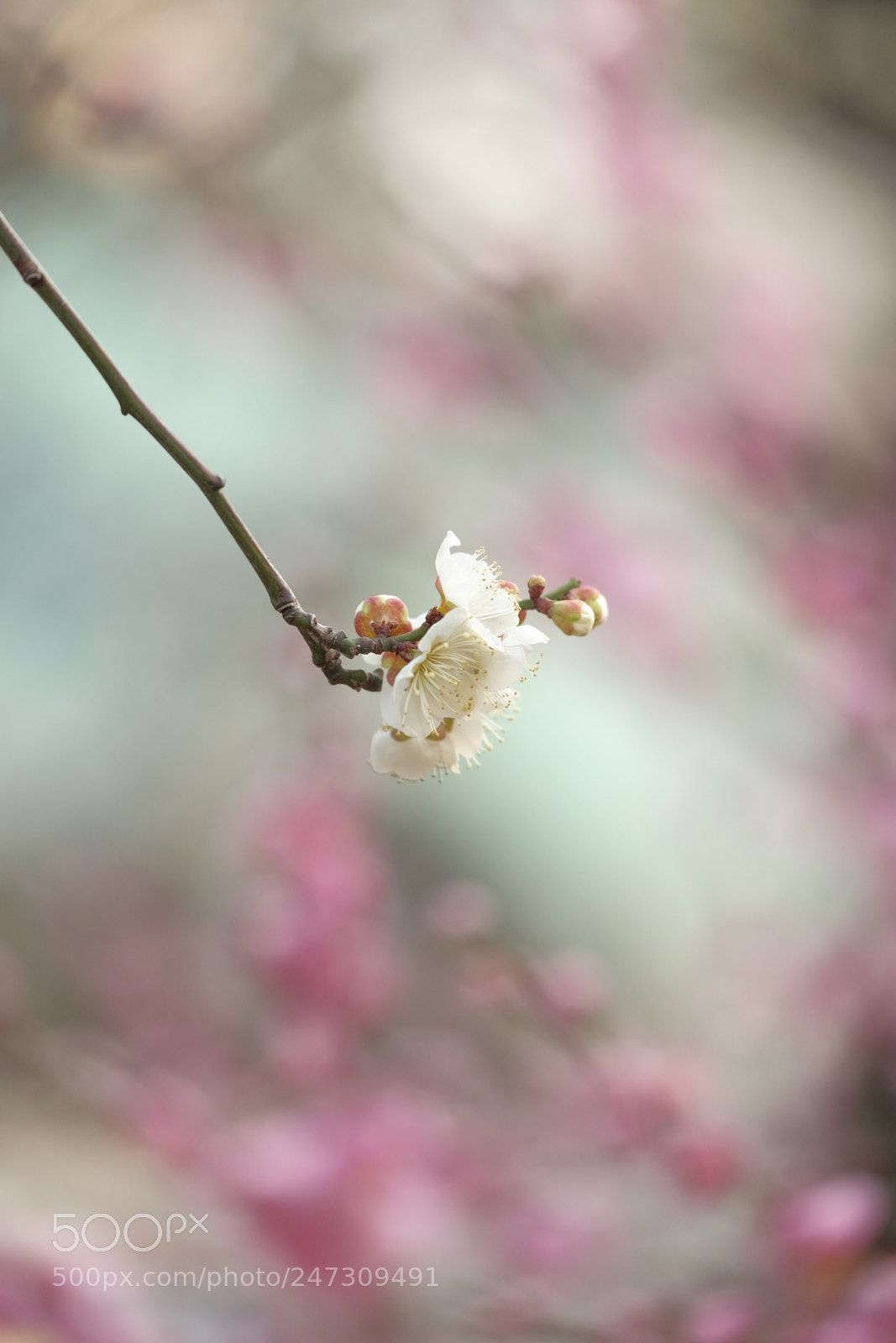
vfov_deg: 9.8
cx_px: 448
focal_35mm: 210
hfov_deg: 6.5
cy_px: 672
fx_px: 7838
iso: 400
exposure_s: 1/220
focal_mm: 140
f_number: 2.8
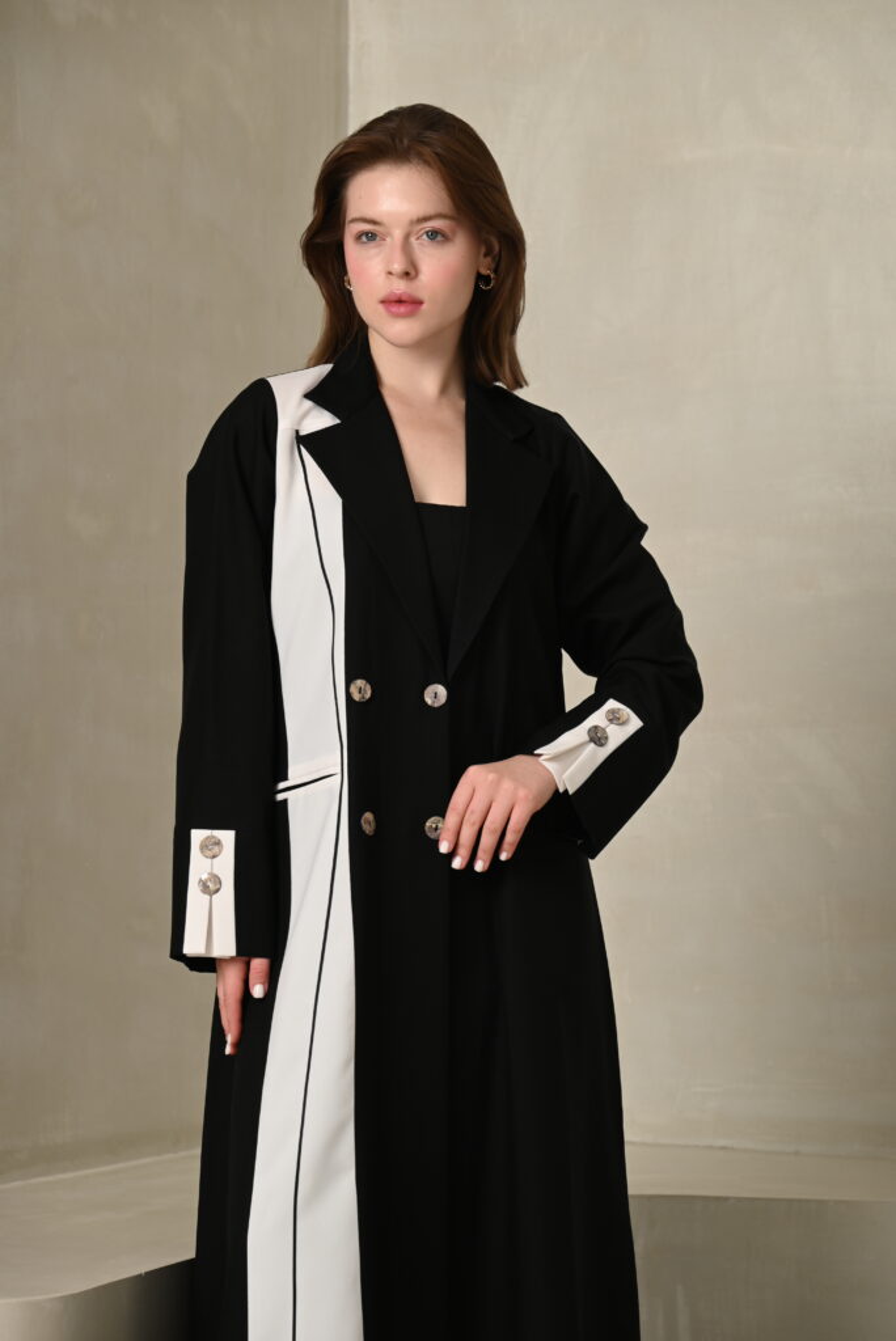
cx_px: 448
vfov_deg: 17.1
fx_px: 4474
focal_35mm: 120
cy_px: 670
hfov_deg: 11.4
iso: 200
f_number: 8
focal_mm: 120
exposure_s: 1/125
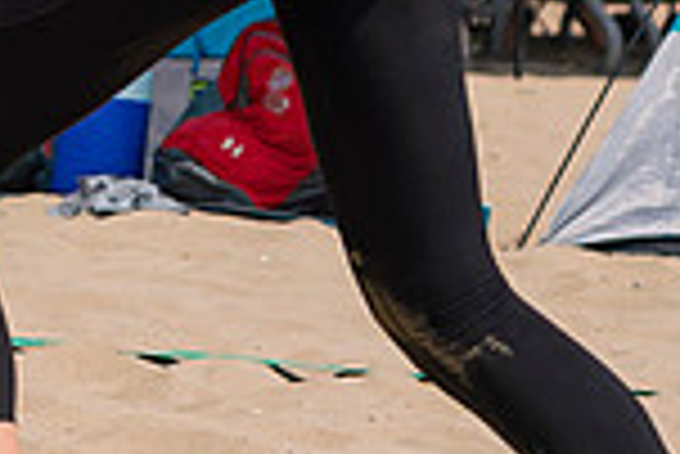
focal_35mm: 391
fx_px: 7393
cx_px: -558
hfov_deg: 5.2
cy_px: -245
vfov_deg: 3.5
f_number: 4
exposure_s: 1/2500
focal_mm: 68
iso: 200
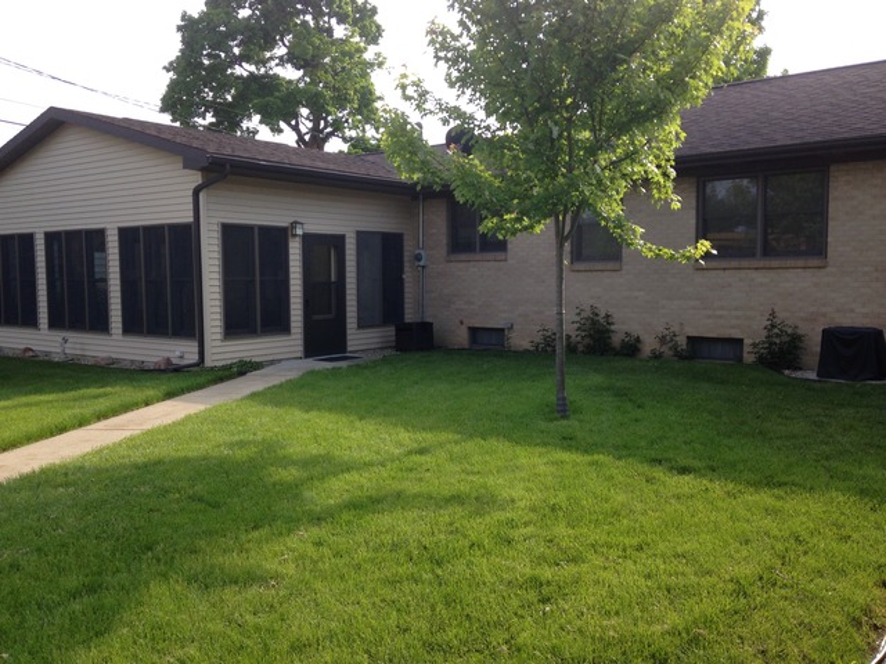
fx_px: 845
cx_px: 443
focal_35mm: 33
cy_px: 332
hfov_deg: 55.4
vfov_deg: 42.9
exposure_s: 1/488
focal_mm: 4.12
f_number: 2.4
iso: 50
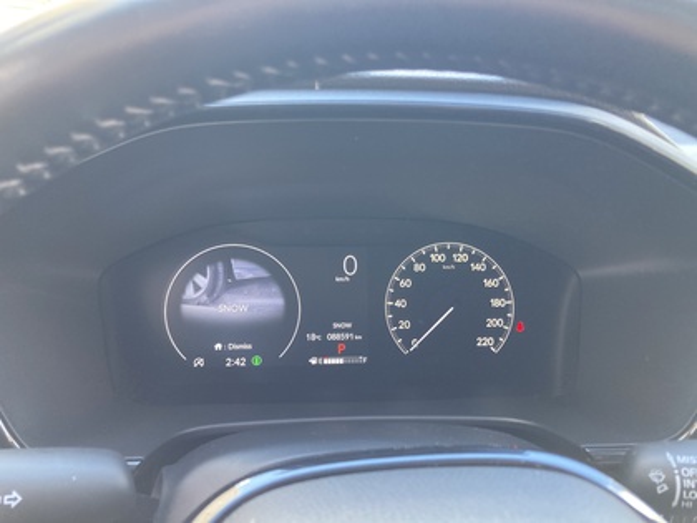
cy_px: 262
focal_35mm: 28
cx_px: 348
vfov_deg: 49.7
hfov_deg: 63.4
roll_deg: -0.6
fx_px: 564
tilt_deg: -17.1
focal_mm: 3.99
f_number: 1.8
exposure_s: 1/60
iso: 160
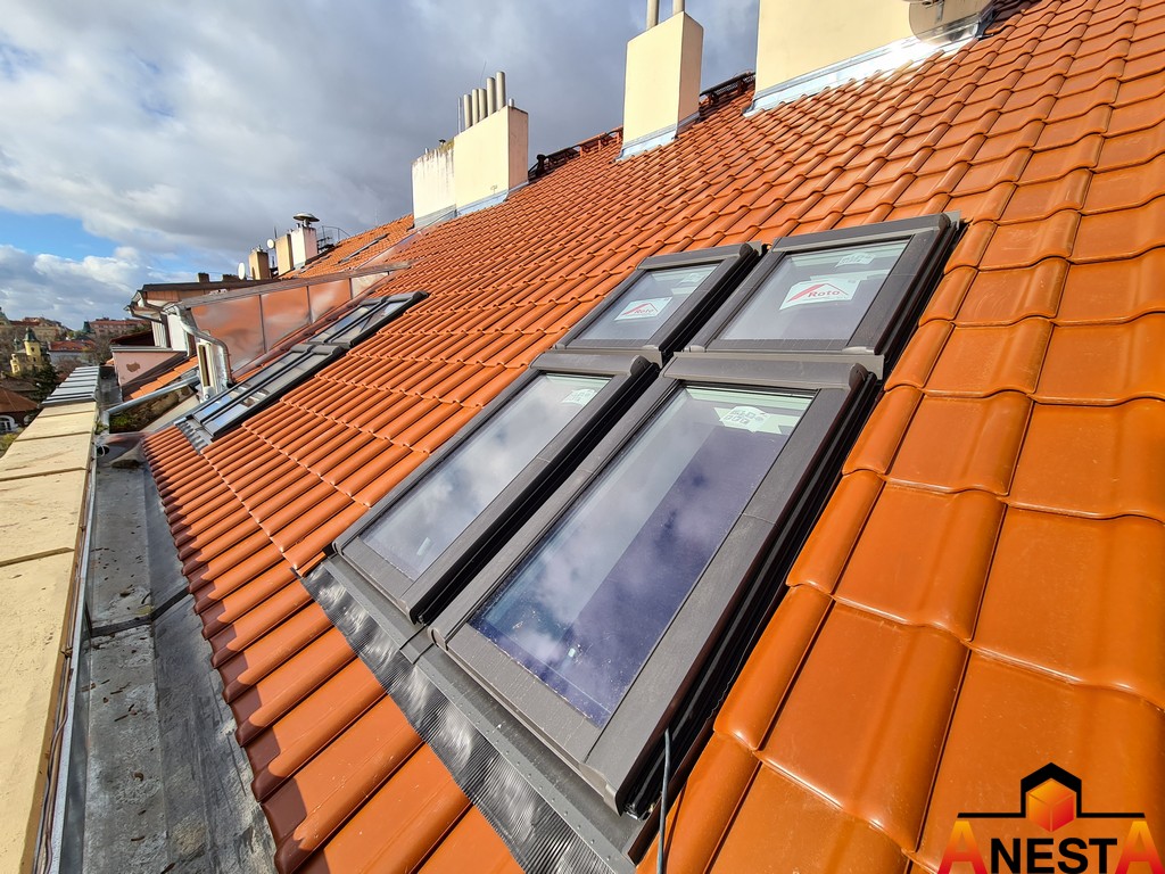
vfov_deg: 89.9
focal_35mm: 13
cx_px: 582
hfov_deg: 106.2
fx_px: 438
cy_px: 437
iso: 50
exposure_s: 1/1272
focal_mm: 2.2
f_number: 2.2
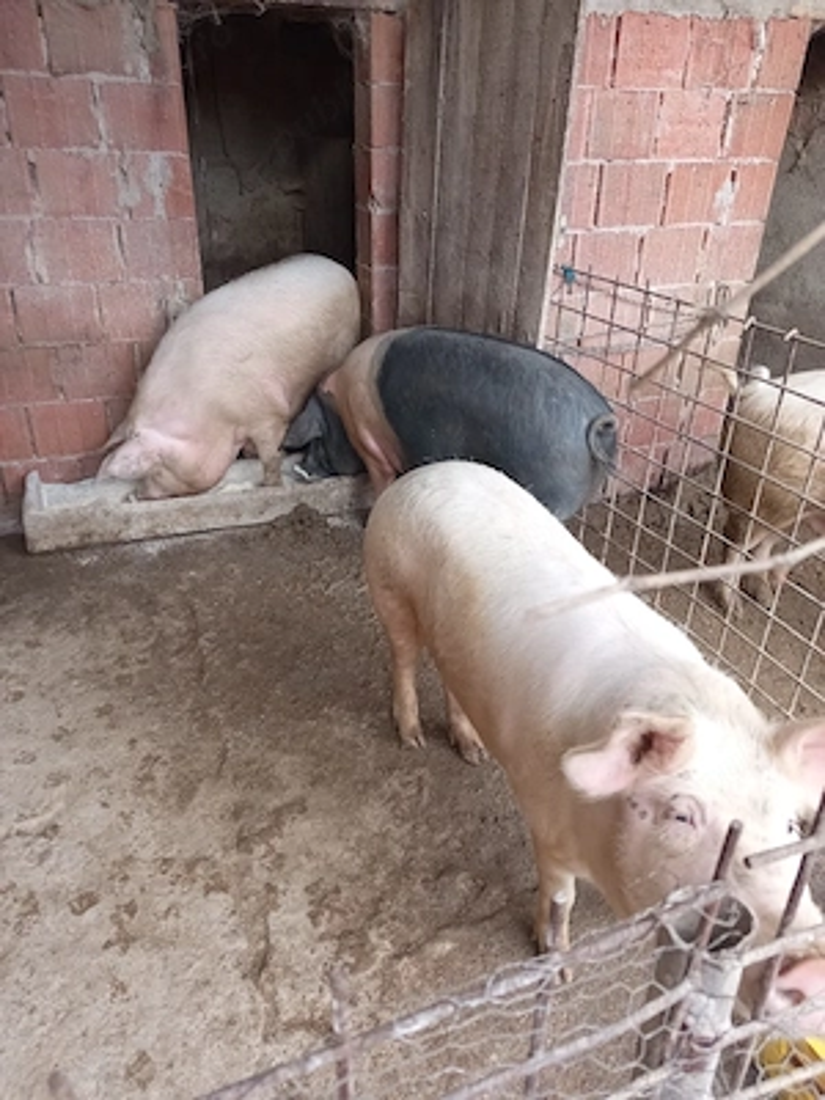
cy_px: 550
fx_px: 763
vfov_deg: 71.6
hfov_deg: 56.8
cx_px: 412
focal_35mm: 24
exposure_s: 1/50
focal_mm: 5.24
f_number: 1.7
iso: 424
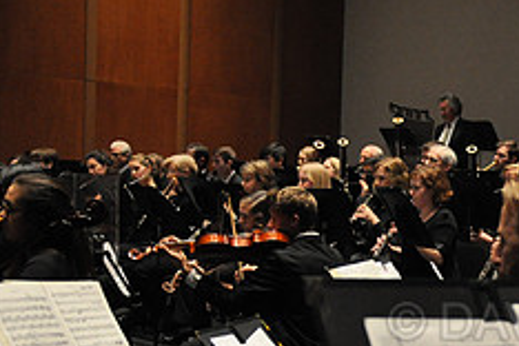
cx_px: 625
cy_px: 403
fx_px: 1283
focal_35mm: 89
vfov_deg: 14.9
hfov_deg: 21.2
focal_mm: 24
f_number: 2.8
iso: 1600
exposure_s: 1/250
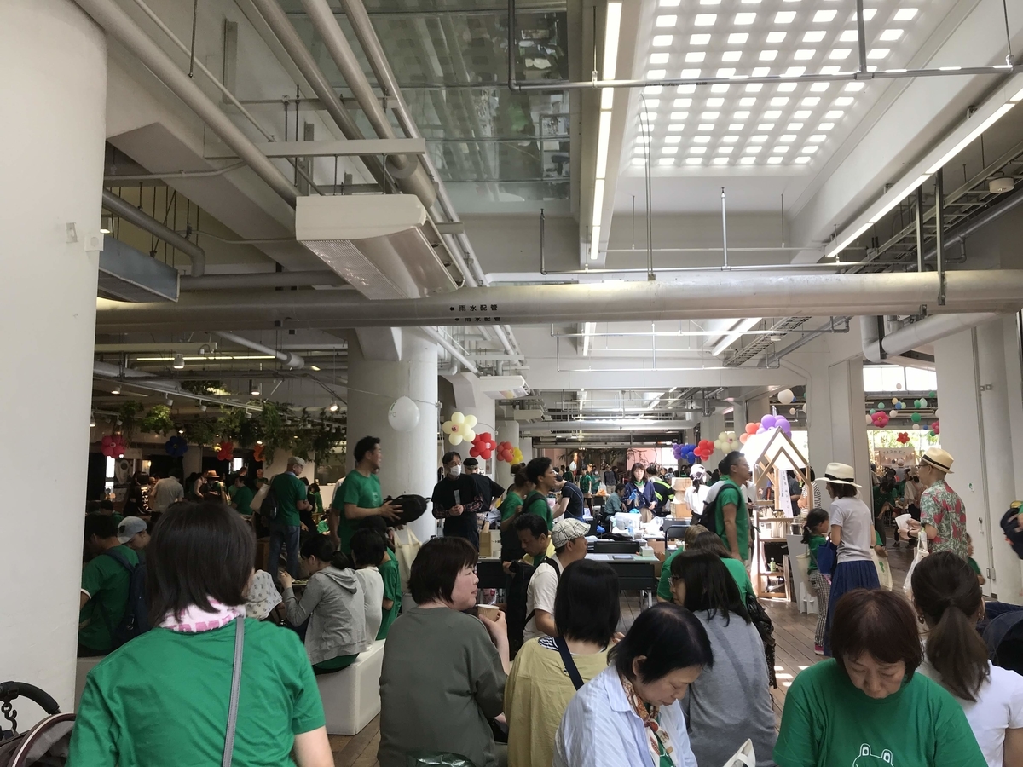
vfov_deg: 49.7
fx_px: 827
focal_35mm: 28
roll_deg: +0.4
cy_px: 384
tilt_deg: +7.2
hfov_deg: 63.4
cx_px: 512
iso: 25
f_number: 1.8
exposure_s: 1/40
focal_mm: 3.99
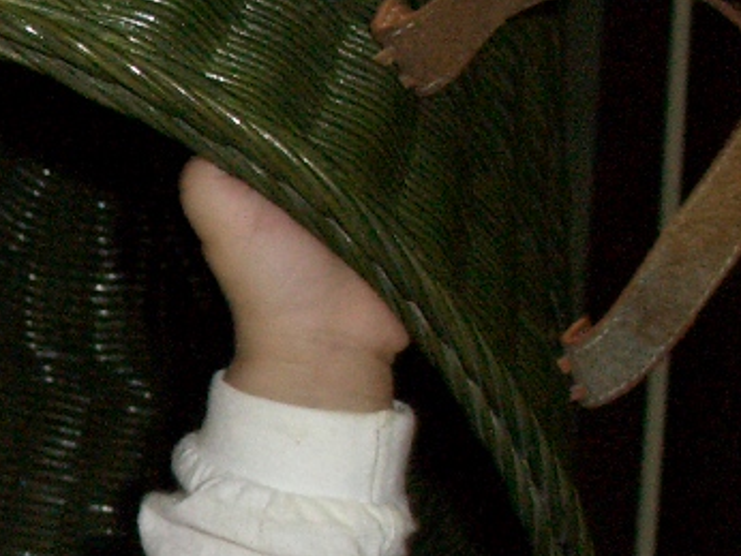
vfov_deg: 12.1
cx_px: -270
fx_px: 2613
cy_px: 455
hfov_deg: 15.3
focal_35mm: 122
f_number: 2.8
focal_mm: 7.1
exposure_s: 1/60
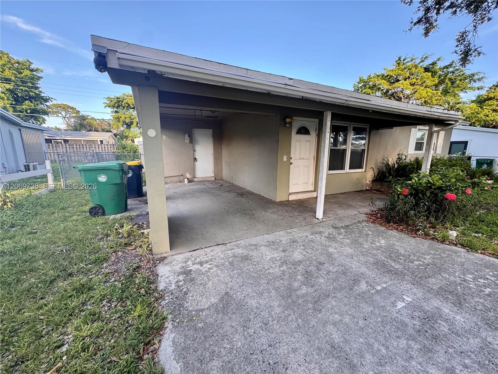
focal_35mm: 14
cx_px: 249
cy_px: 187
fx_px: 201
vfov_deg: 85.7
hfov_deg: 102.1
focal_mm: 2.22
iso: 64
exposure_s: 1/99
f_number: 2.2
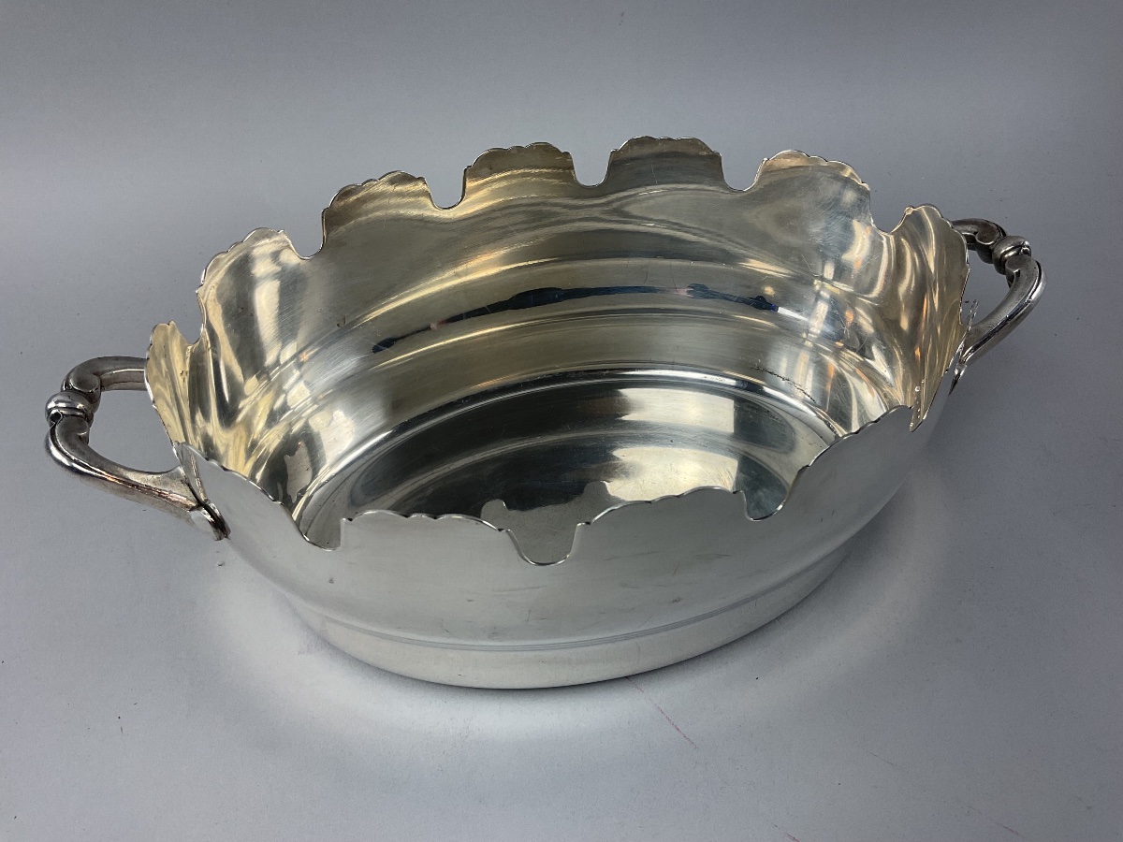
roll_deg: +2.8
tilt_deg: -42.5
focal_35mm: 29
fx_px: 941
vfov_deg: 48.2
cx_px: 562
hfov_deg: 61.7
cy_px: 421
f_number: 1.8
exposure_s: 1/100
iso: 32
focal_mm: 3
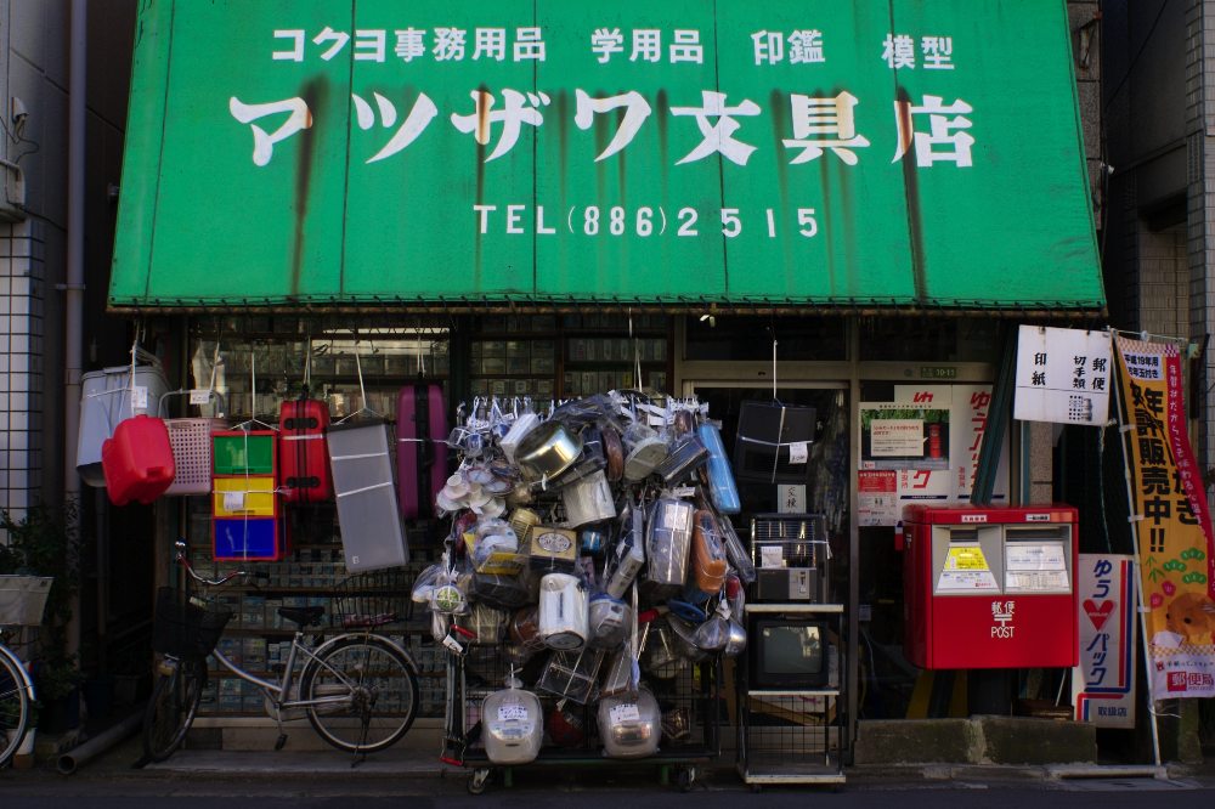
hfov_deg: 46.4
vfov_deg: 31.9
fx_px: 1417
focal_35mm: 42
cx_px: 608
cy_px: 404
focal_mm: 28
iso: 100
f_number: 6.3
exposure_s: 1/80
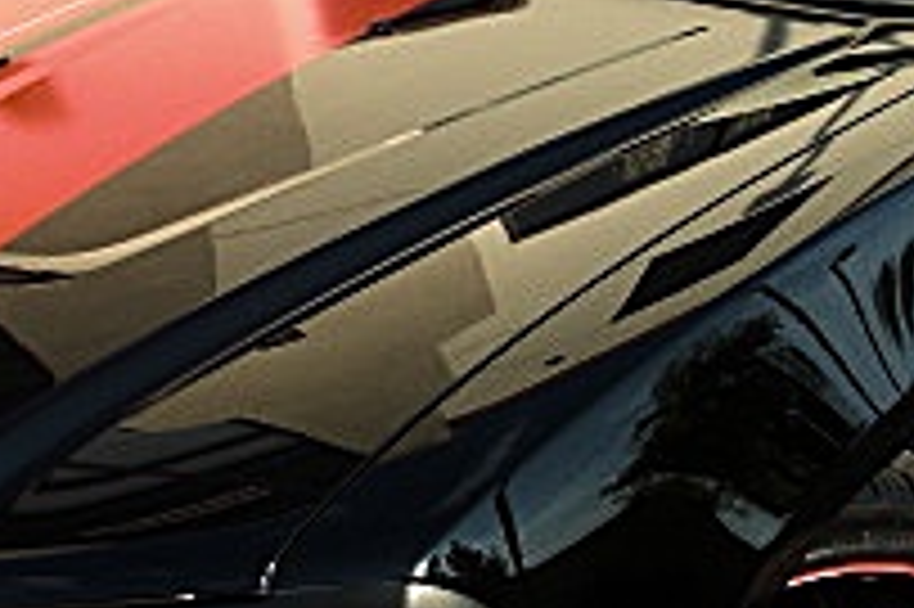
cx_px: 414
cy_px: 279
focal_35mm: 118
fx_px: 2993
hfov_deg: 17.4
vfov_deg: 11.6
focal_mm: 6.3
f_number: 2.8
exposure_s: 1/400
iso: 50
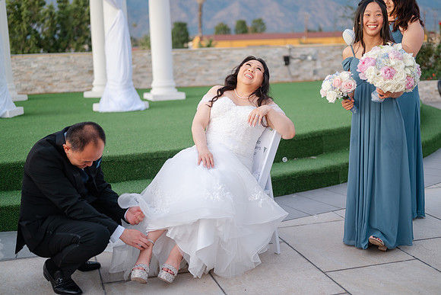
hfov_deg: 39.6
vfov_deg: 27.0
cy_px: 148
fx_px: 613
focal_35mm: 50
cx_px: 220
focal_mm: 50
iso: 100
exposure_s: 1/60
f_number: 1.8
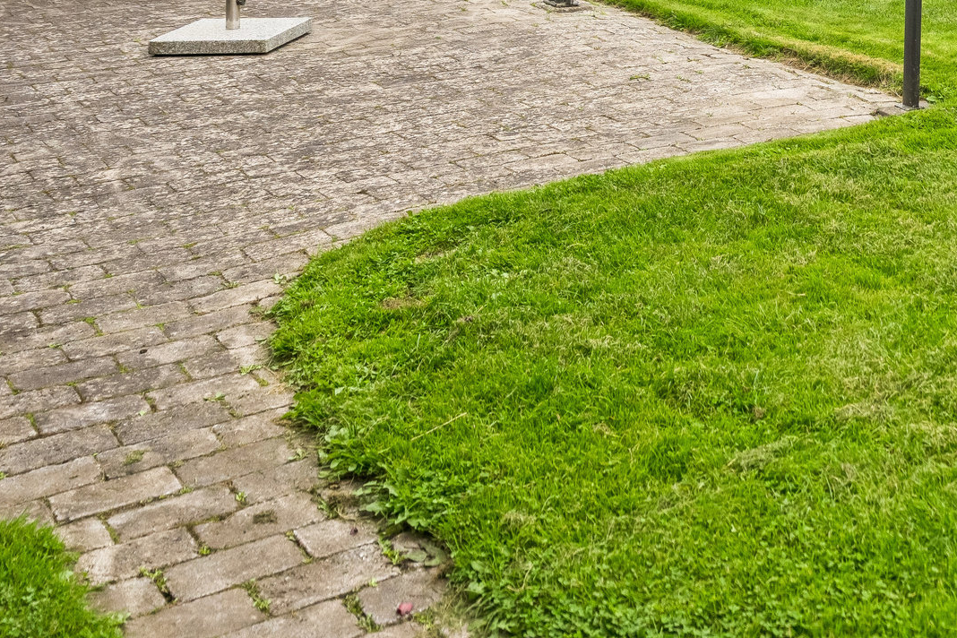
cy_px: -172
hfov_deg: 31.0
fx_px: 1568
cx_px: 997
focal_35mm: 59
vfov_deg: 21.1
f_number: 4
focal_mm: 21
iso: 320
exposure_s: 1/800
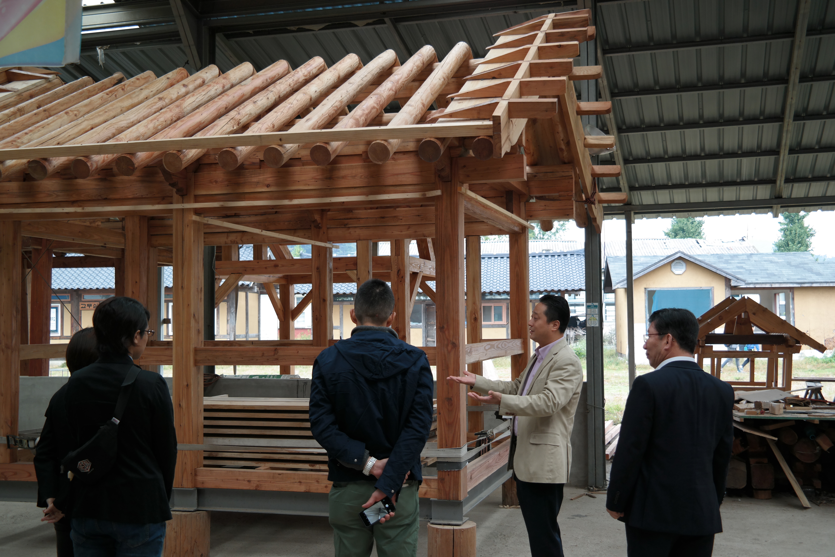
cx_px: 418
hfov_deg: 47.4
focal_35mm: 41
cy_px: 278
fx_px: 951
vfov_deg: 32.6
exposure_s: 1/80
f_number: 4
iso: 200
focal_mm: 27
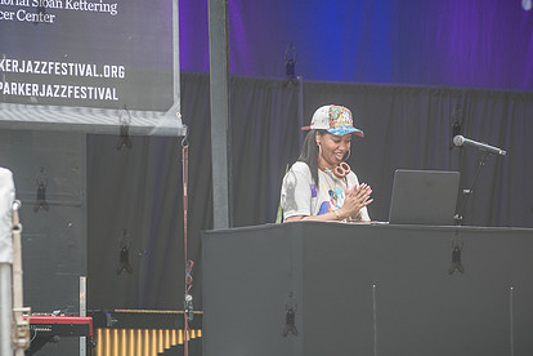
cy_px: 189
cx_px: 327
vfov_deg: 6.2
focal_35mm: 222
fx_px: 3287
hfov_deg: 9.3
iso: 500
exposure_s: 1/250
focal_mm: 135
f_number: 5
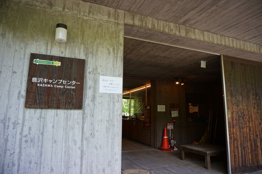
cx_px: 131
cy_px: 87
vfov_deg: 53.0
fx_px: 174
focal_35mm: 24
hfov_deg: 73.8
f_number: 4
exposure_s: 1/60
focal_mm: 16
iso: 200
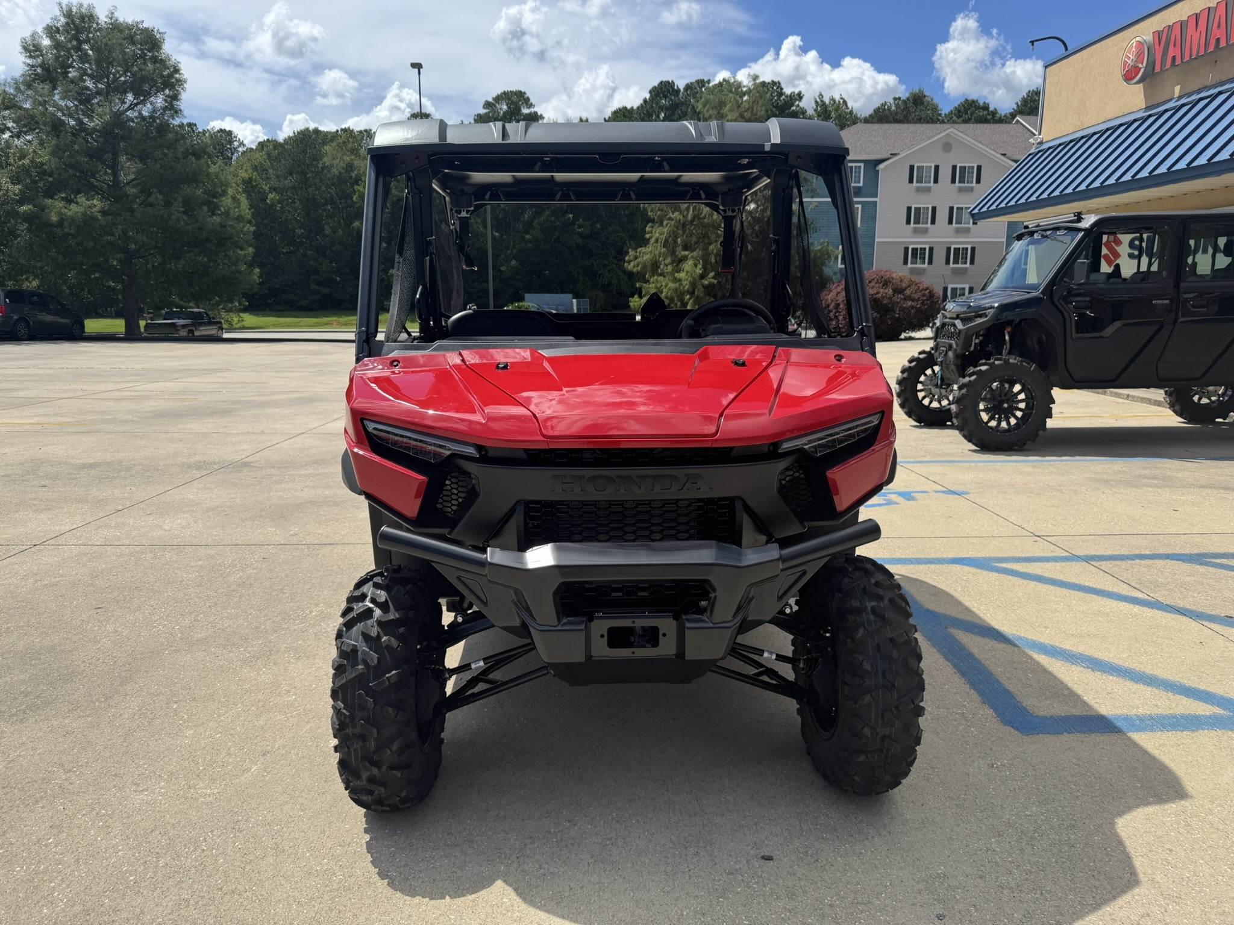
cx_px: 617
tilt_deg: -12.1
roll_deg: -0.1
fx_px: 856
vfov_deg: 56.8
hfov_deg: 71.6
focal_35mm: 24
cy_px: 462
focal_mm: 6.76
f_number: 1.78
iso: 80
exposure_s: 1/5814
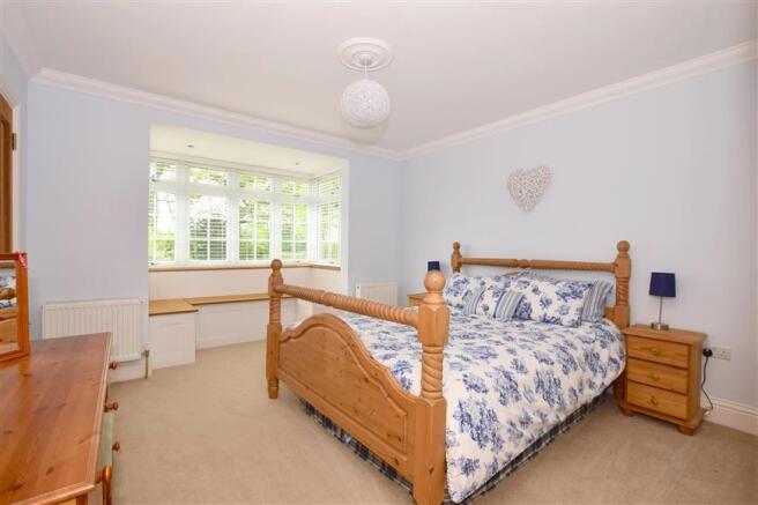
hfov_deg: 100.4
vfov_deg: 77.3
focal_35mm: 15
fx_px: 316
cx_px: 379
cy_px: 252
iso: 200
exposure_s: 1/20
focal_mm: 10
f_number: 11
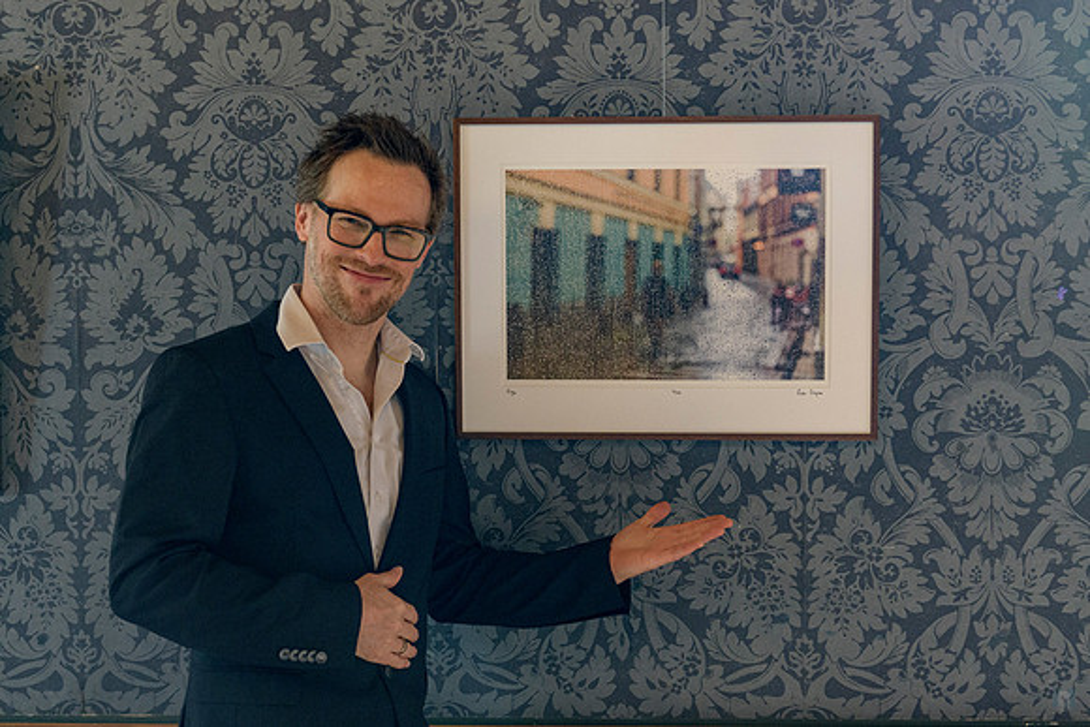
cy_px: 373
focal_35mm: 61
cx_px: 559
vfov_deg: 22.3
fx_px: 1847
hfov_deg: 32.9
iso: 2800
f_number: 3.5
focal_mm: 48
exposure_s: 1/100
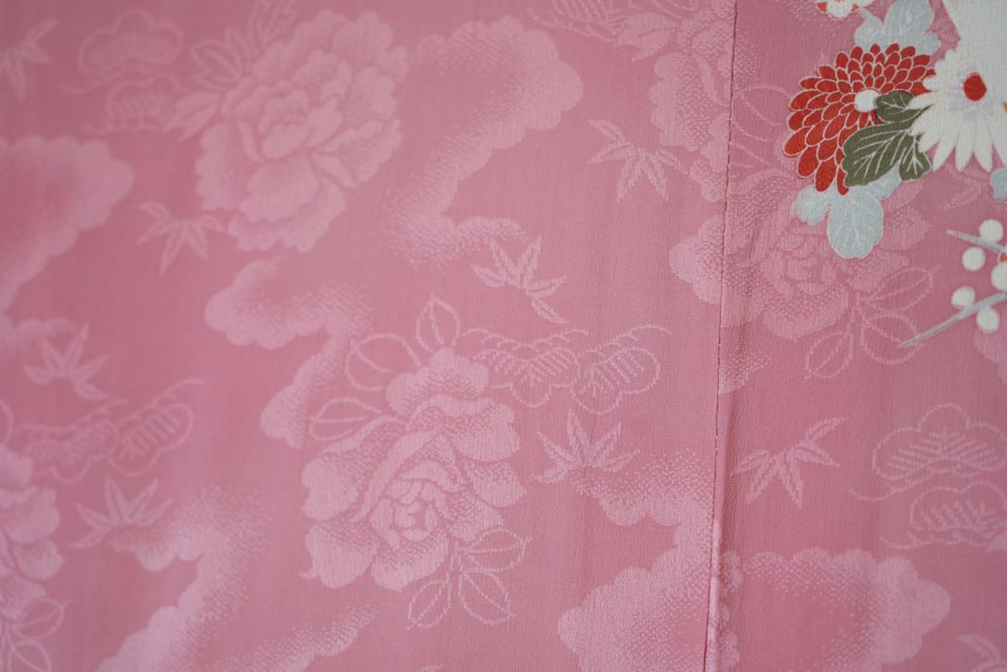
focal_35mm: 105
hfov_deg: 19.5
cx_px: 504
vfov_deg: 13.0
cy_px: 336
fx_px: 2937
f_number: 4
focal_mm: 105
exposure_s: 1/125
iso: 800
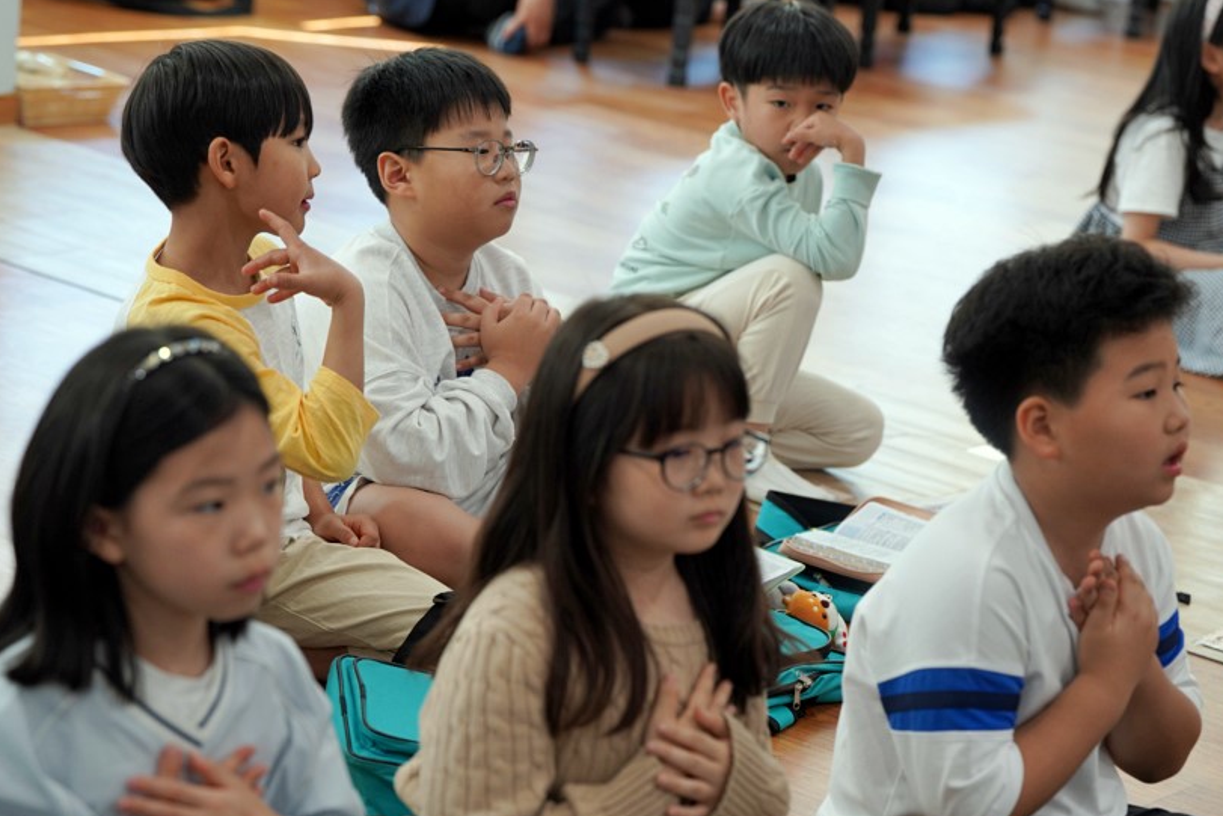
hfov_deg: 20.2
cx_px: 620
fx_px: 3432
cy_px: 422
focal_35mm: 101
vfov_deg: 13.6
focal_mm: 91
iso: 800
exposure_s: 1/160
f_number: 4
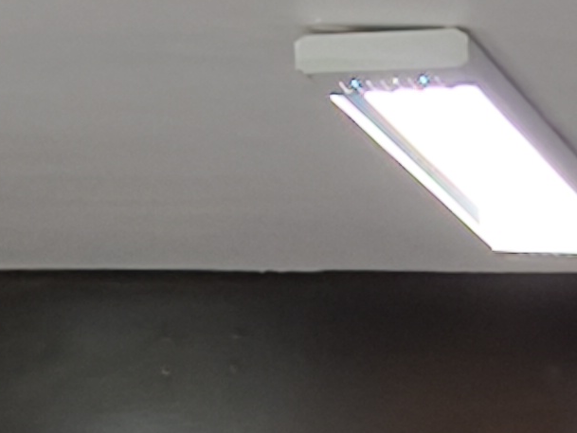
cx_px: 1668
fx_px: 4935
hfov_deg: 6.2
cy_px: 1292
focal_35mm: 296
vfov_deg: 4.8
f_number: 1.6
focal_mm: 6.57
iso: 200
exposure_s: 1/120
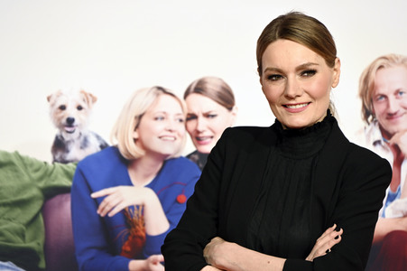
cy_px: 136
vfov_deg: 6.9
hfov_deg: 10.3
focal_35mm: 200
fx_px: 2259
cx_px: 204
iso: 1250
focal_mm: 200
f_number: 6.3
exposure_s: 1/160
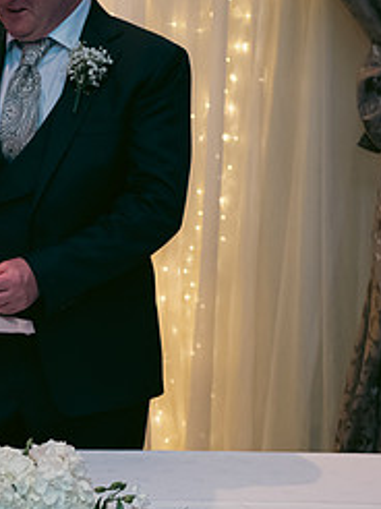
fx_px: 1735
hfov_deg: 12.3
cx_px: -70
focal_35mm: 118
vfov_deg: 16.7
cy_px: 233
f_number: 3.5
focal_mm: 52
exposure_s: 1/160
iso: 800
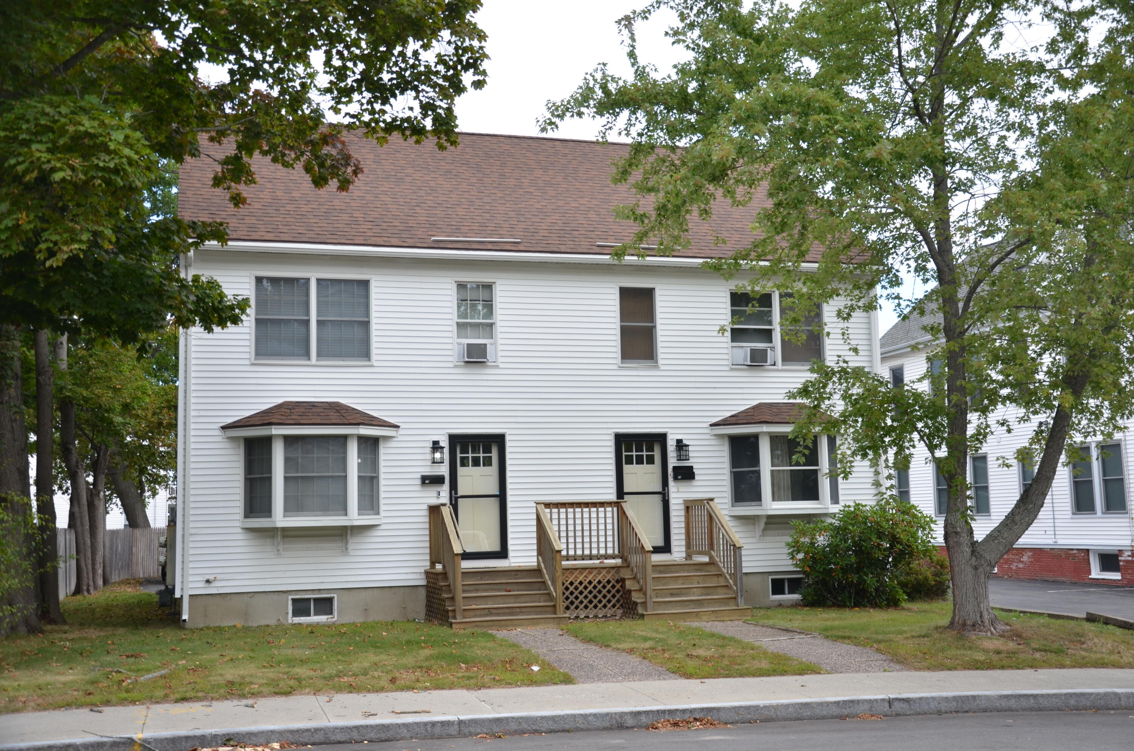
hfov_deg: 49.6
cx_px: 567
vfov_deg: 34.1
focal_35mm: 39
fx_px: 1226
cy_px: 376
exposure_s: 1/100
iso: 100
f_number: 5
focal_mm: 26
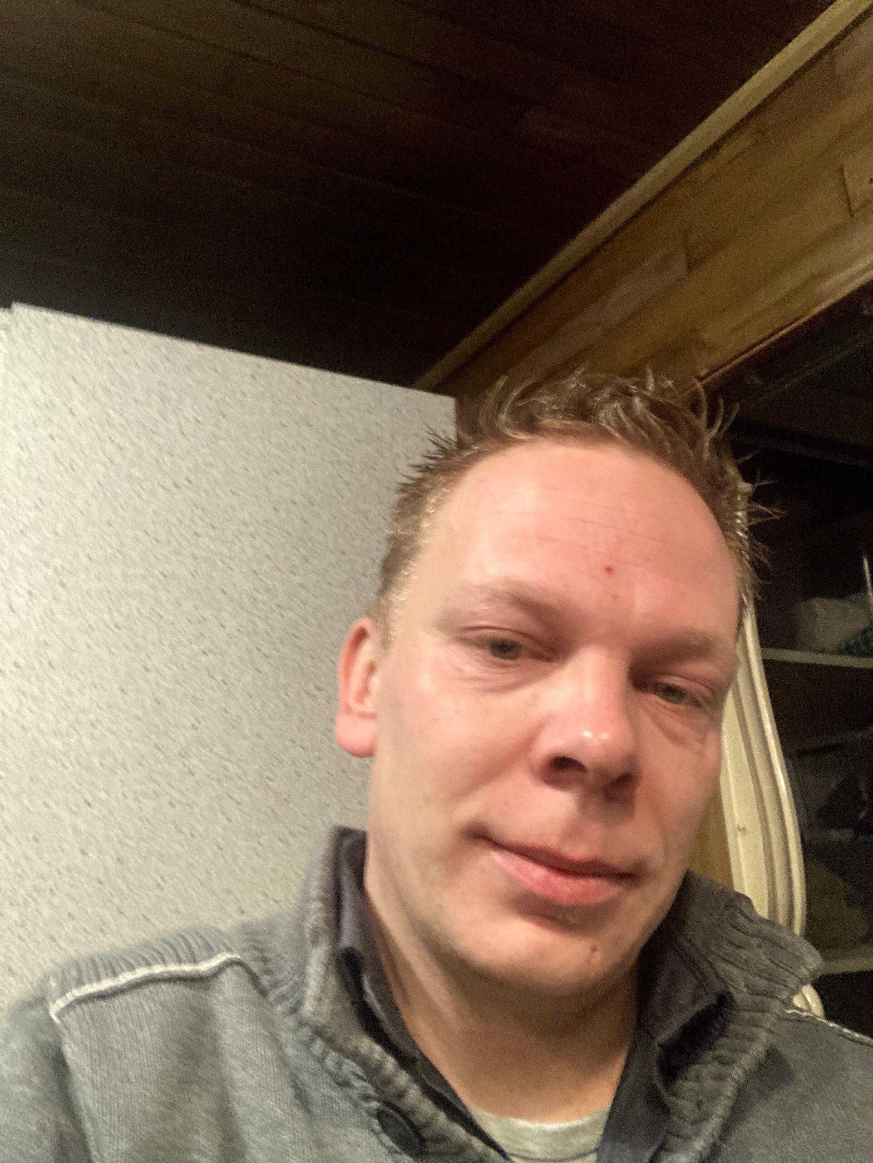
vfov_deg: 56.8
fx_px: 1075
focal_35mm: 32
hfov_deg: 44.2
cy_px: 582
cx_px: 436
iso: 320
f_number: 2.2
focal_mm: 2.87
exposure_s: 1/33
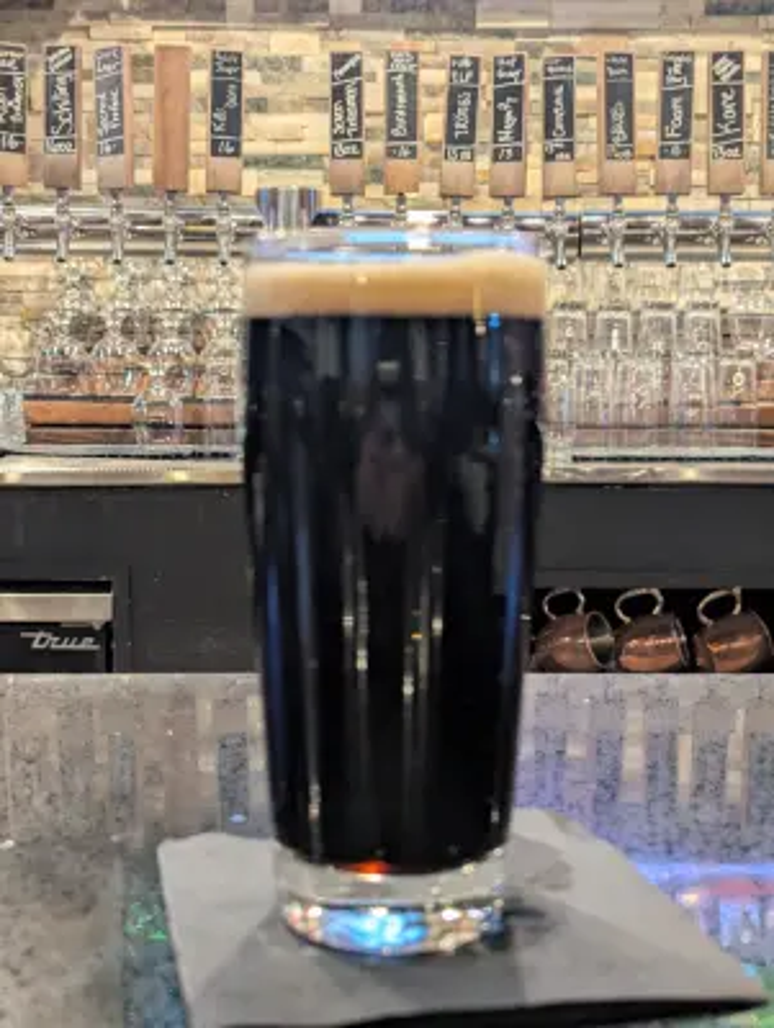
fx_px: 1428
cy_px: 514
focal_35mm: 48
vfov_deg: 39.6
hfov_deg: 30.3
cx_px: 387
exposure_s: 1/24
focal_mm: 6.81
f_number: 1.85
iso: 423
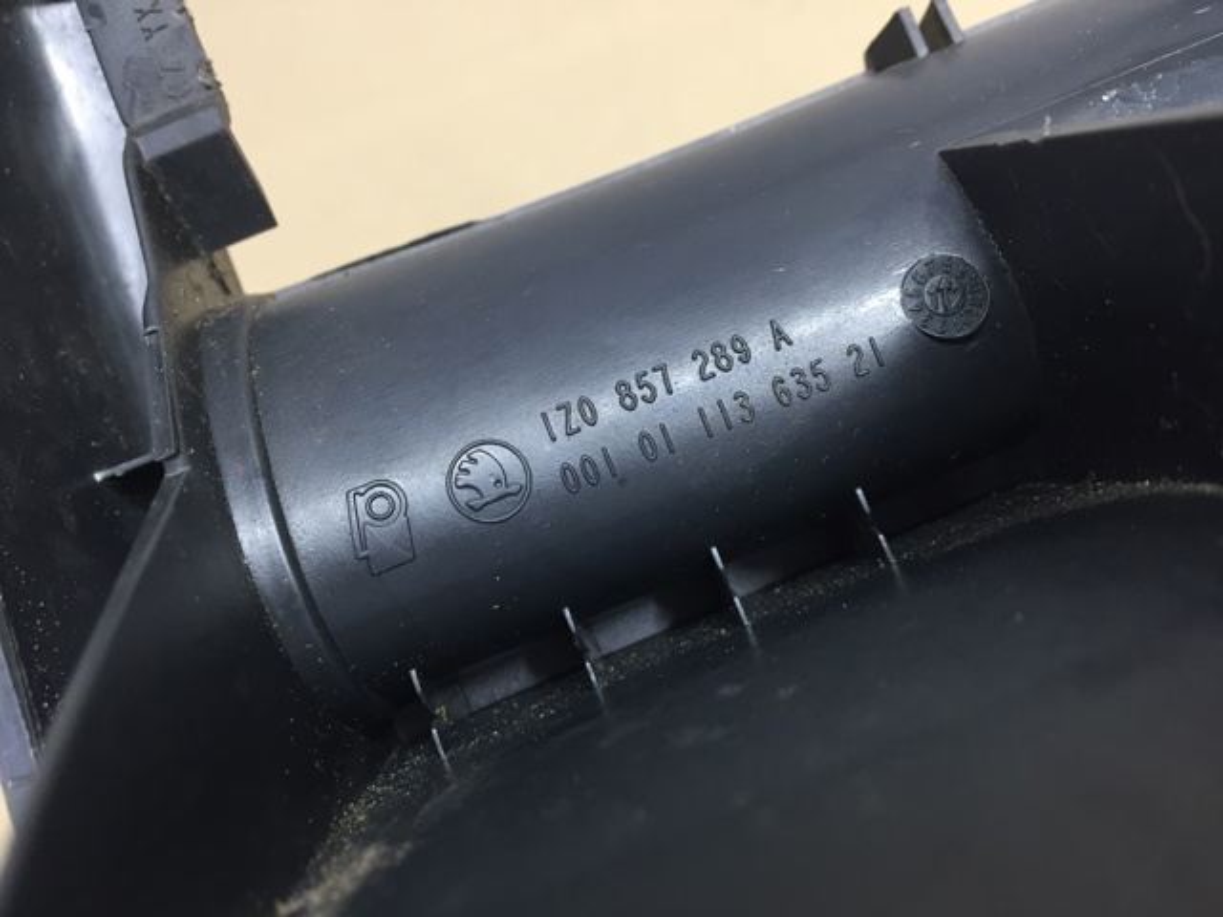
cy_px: 458
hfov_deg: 61.7
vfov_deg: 48.2
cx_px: 612
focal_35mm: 29
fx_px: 1025
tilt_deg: -45.4
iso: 125
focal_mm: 4.15
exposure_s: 1/33
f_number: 2.2
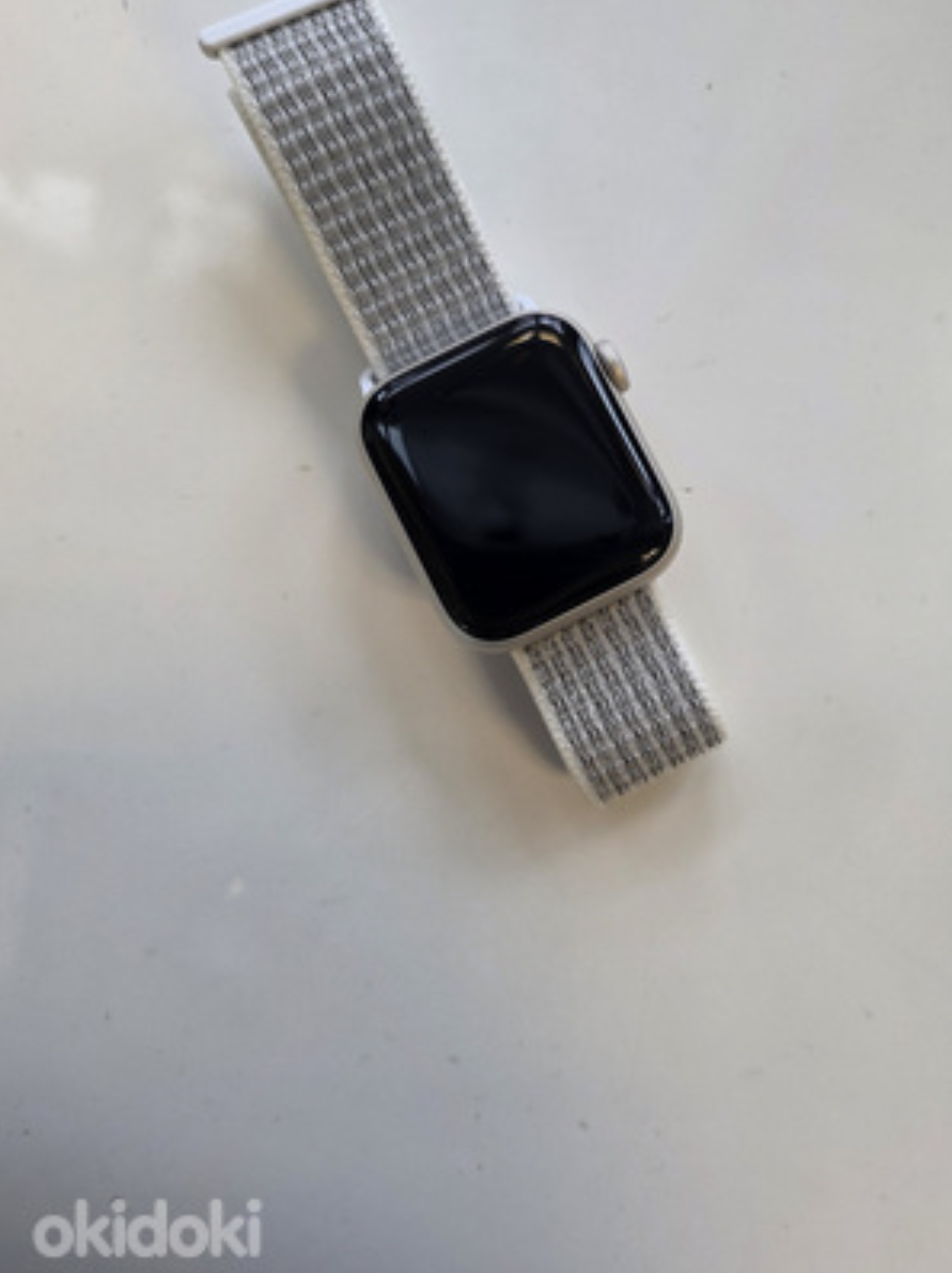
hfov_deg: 48.0
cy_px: 539
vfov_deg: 61.4
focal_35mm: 29
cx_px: 543
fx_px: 1065
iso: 125
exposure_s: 1/74.1
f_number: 1.7
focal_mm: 6.3
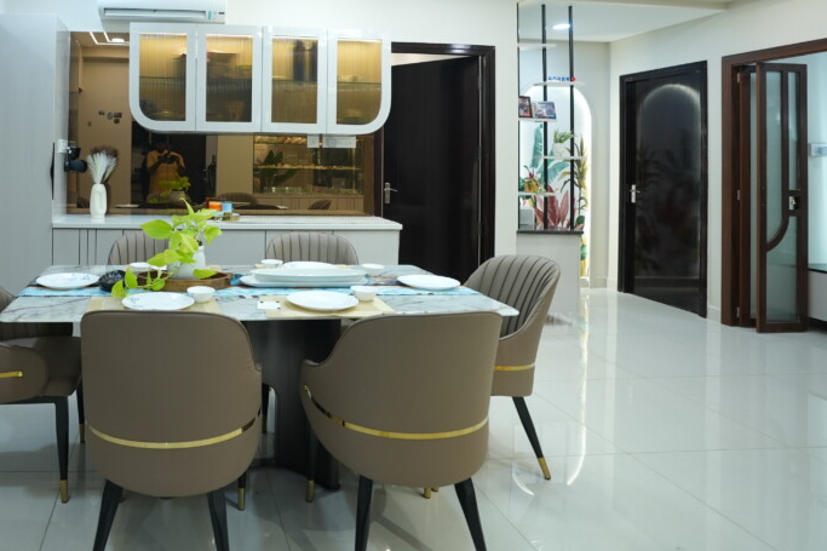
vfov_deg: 51.2
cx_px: 208
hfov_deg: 69.0
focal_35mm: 24
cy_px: 148
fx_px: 551
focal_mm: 16
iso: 500
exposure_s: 1/100
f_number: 2.8
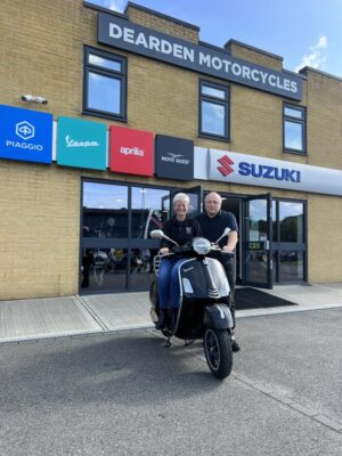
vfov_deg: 67.3
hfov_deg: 53.1
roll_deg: +0.4
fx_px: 343
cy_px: 228
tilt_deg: +4.7
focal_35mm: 26
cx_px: 171
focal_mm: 5.7
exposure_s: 1/1000
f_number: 1.5
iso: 50
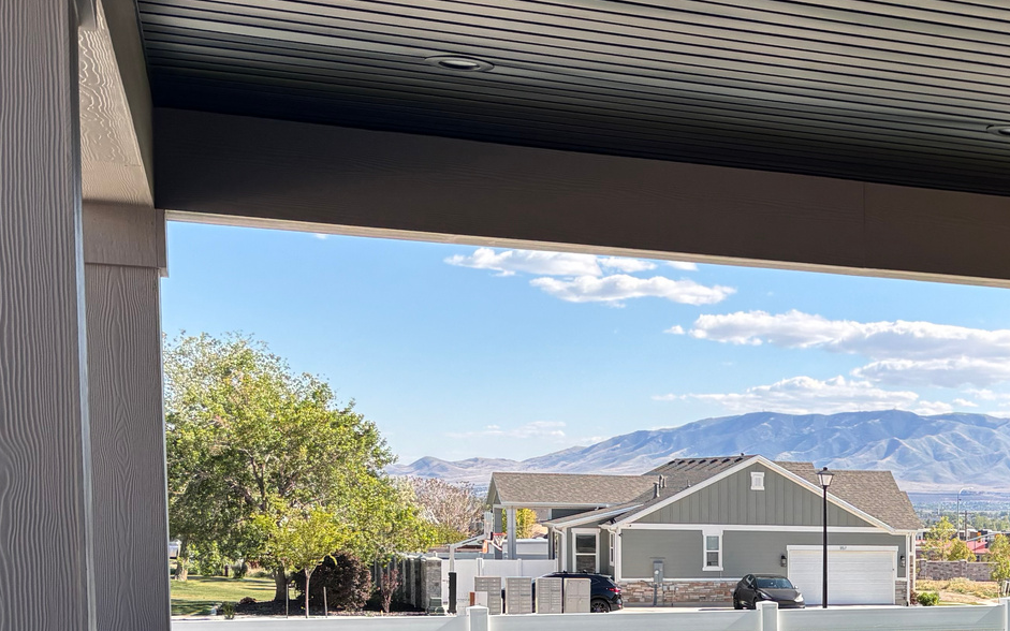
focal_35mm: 60
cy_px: 636
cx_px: 1046
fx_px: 1651
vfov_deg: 20.9
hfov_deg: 31.1
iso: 50
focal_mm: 5.96
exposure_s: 1/927
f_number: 1.6
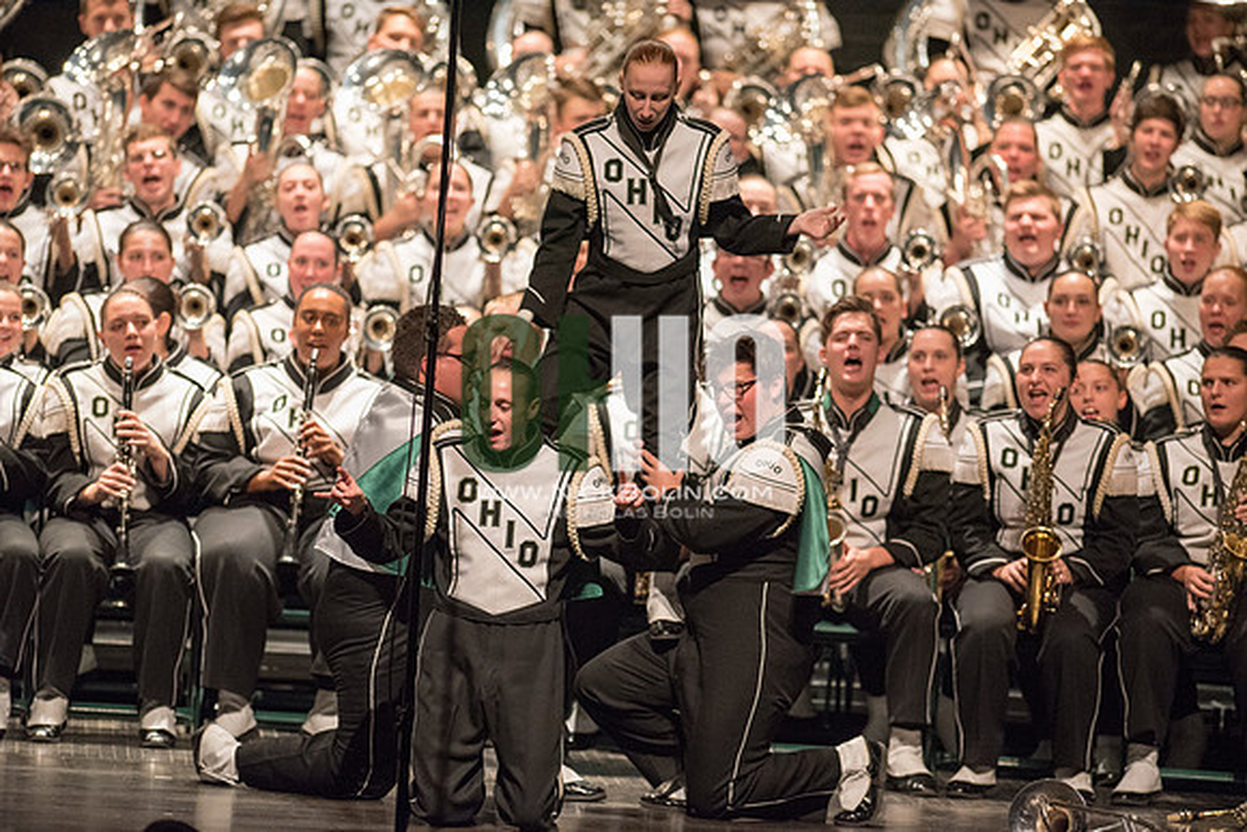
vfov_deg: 4.6
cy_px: 416
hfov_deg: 6.9
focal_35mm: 300
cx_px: 624
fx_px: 10394
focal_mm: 300
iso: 4000
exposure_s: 1/500
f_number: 2.8
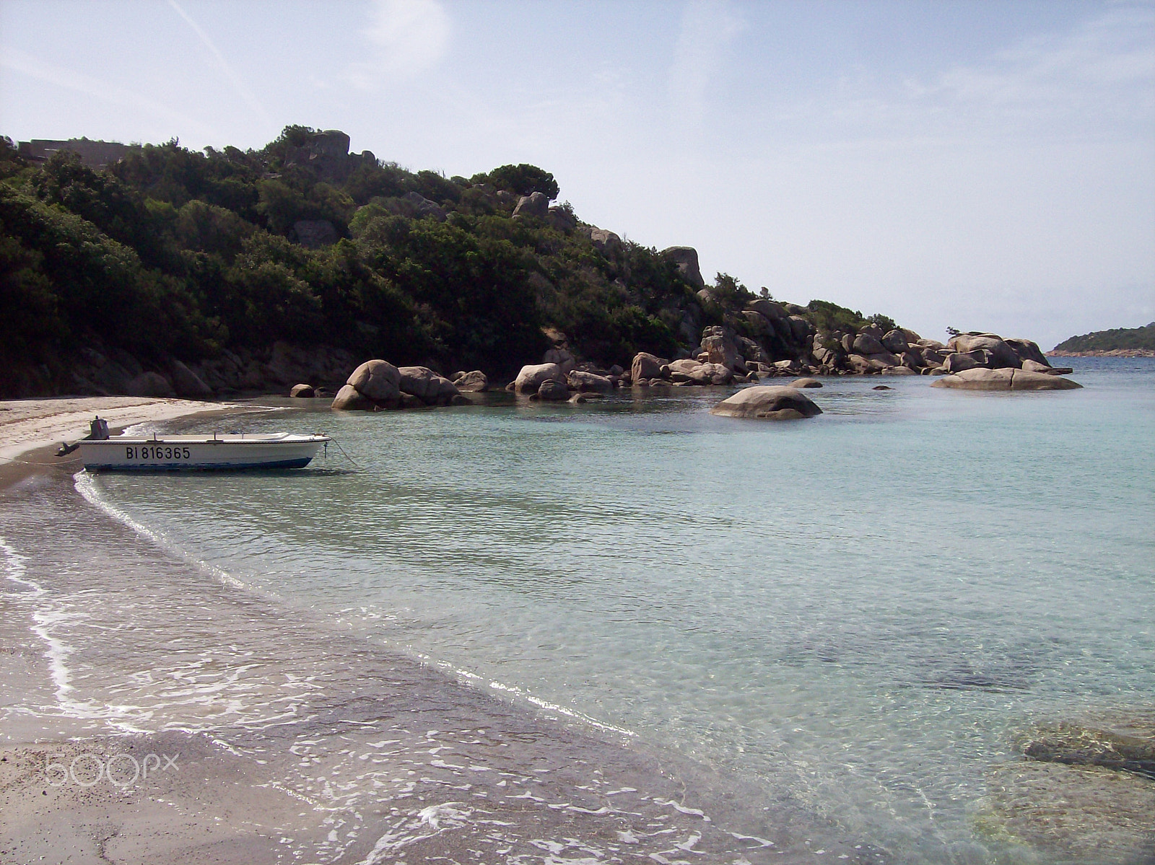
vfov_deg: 39.6
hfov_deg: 51.4
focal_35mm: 36
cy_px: 432
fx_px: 1201
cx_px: 578
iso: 80
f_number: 4.8
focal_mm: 6
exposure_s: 1/1127
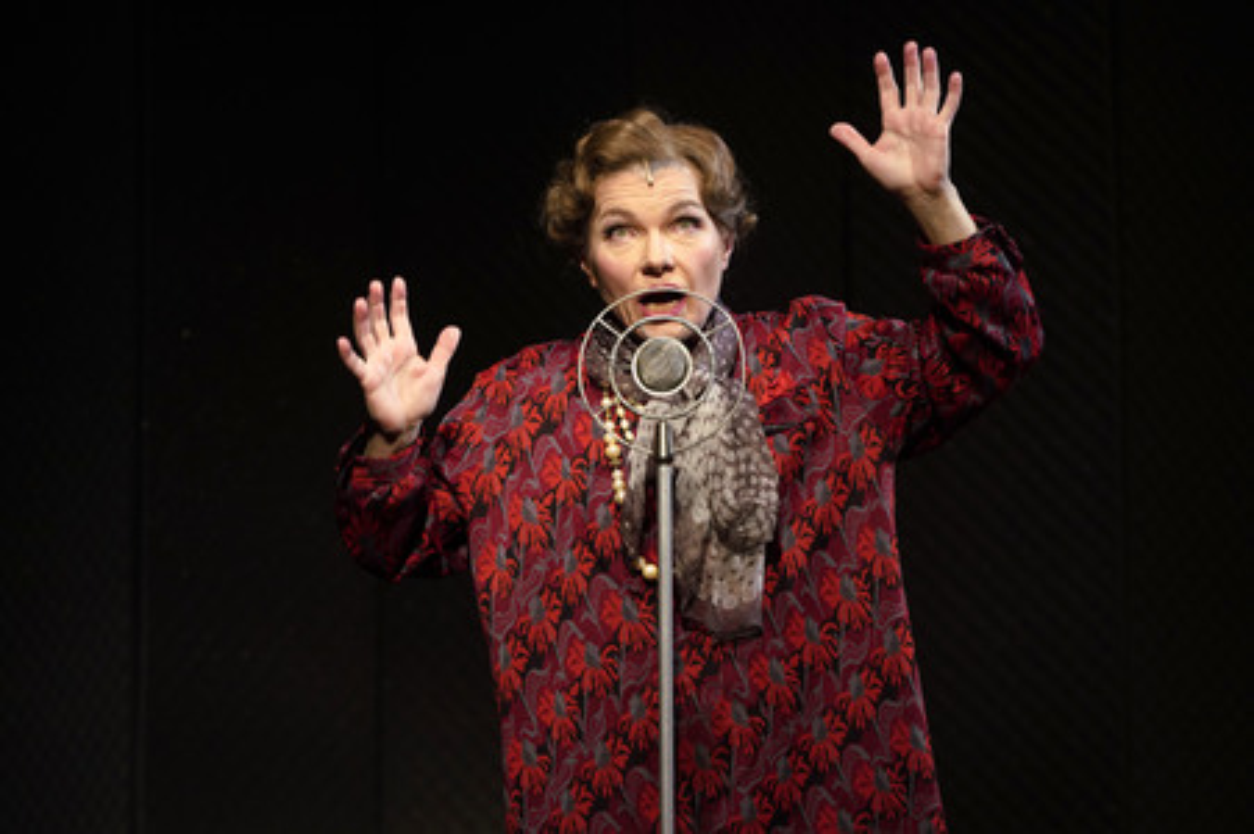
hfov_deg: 10.9
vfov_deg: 7.3
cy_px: 417
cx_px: 627
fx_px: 6544
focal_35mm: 188
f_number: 5.6
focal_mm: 188
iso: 1600
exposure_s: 1/250
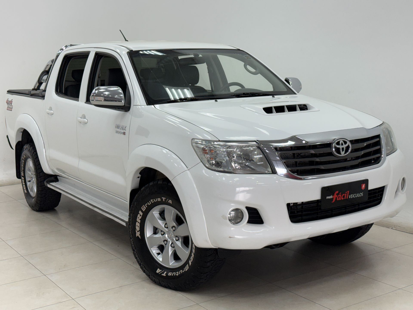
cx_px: 206
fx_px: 573
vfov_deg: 30.3
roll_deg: +2.0
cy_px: 155
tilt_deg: -7.4
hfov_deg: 39.7
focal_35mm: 48
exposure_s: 1/190
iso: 80
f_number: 1.78
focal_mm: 6.76
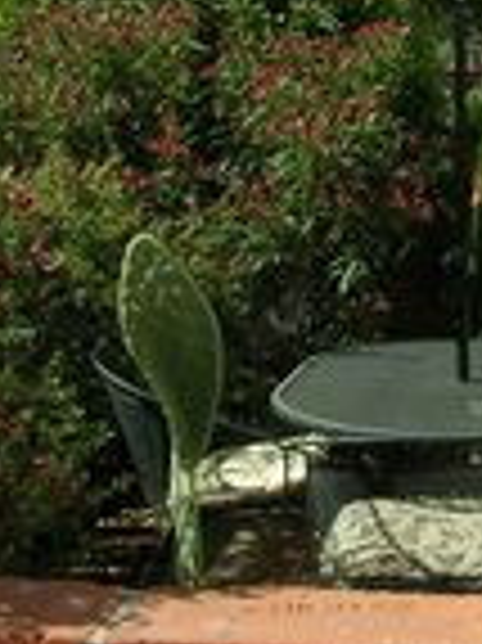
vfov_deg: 19.6
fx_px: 1822
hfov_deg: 14.7
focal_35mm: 98
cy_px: 36
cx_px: 518
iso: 50
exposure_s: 1/315
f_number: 5.6
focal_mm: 5.8
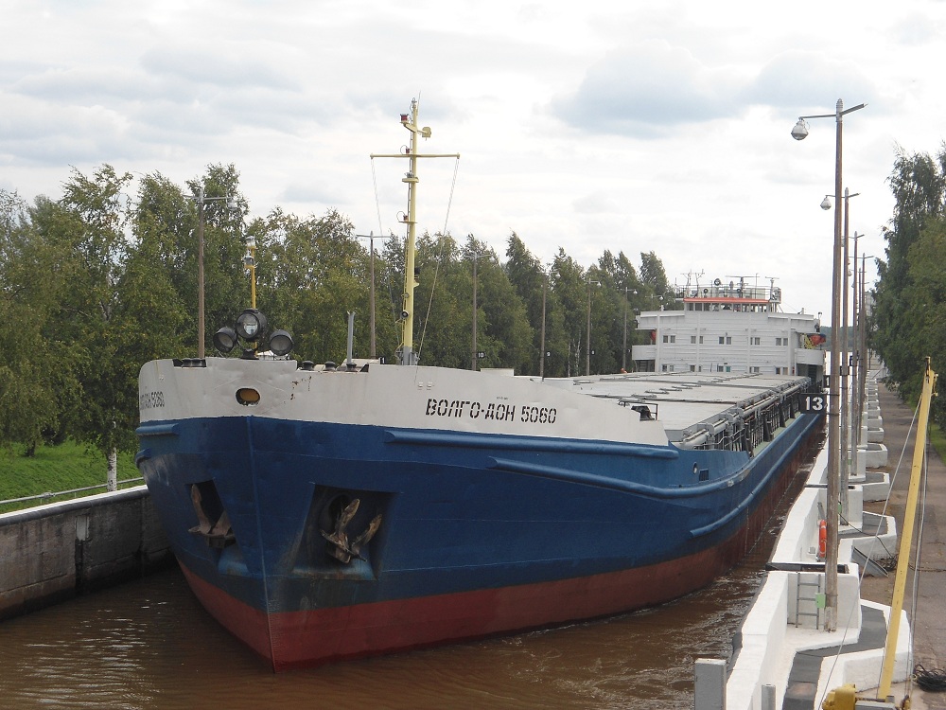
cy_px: 355
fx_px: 1722
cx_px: 473
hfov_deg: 30.7
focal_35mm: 63
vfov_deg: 23.3
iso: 80
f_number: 4.2
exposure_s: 1/400
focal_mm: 11.2
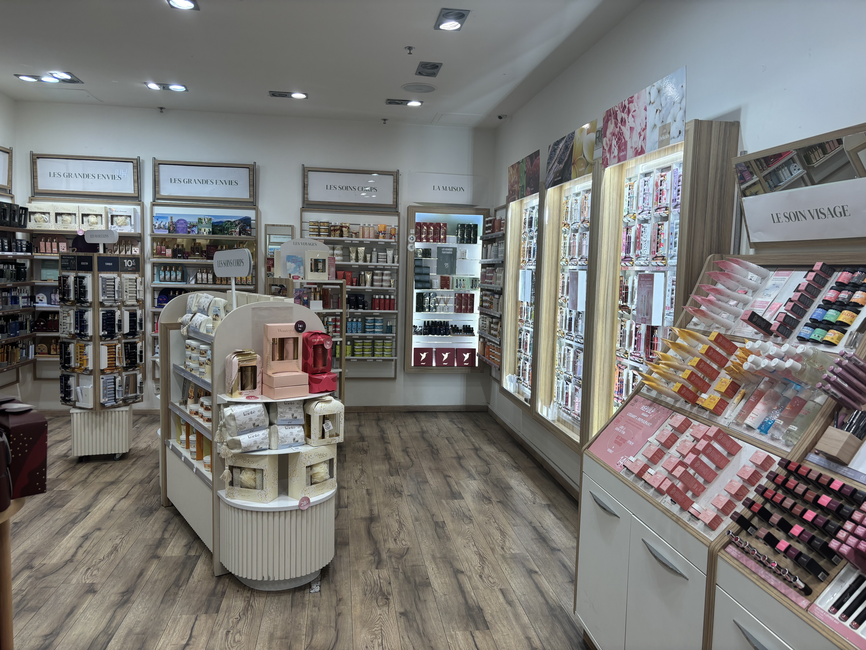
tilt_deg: -5.3
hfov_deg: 67.3
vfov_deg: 53.1
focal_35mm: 26
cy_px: 325
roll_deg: -2.0
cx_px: 433
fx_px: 650
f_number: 1.6
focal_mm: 5.96
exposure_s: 1/100
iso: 40
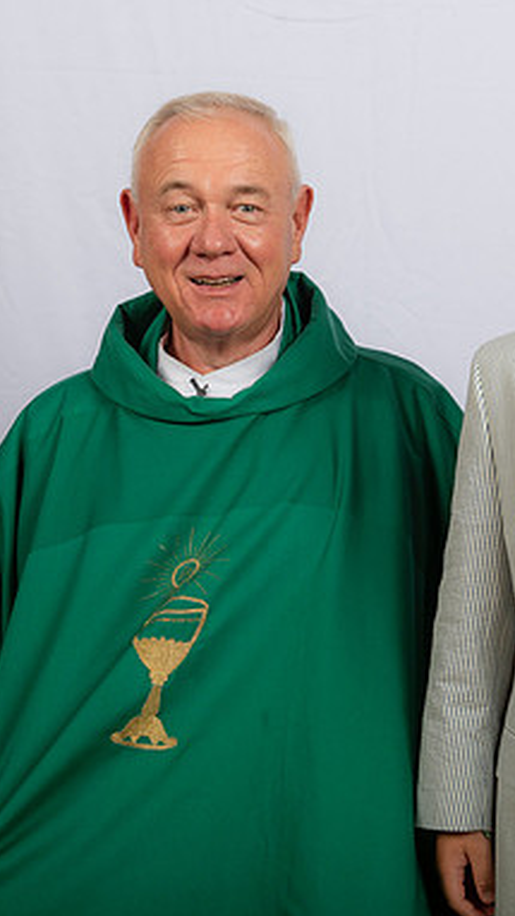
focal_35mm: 89
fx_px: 2160
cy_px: 460
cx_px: 350
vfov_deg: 23.9
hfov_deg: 13.6
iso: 320
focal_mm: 56
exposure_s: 1/200
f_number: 8
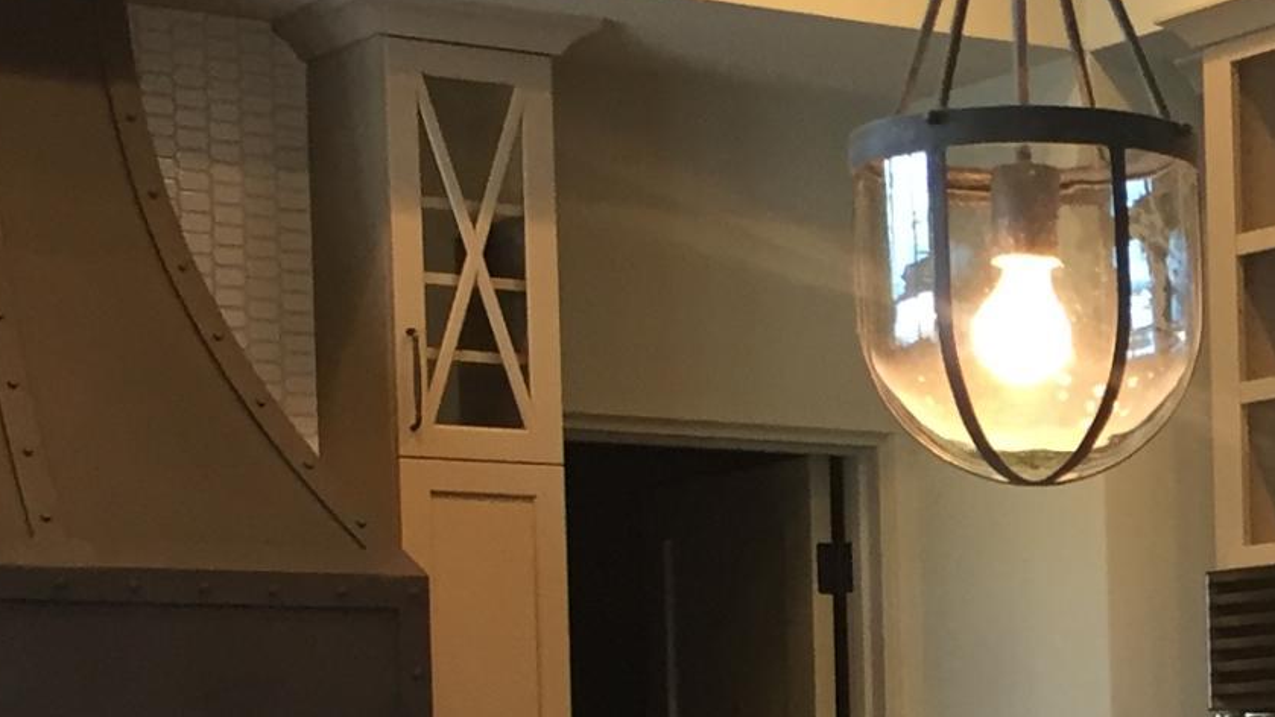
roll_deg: +1.2
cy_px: 934
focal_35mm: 113
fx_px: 3820
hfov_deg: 18.2
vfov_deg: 10.5
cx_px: 1406
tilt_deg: -1.3
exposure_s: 1/30
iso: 80
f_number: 2.2
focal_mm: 4.15
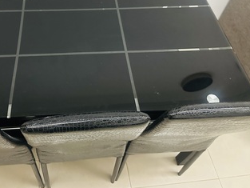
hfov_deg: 51.6
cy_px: 56
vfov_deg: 40.0
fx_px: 253
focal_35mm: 35
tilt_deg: -52.1
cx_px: 83
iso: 1000
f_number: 1.78
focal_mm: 6.86
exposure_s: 1/30
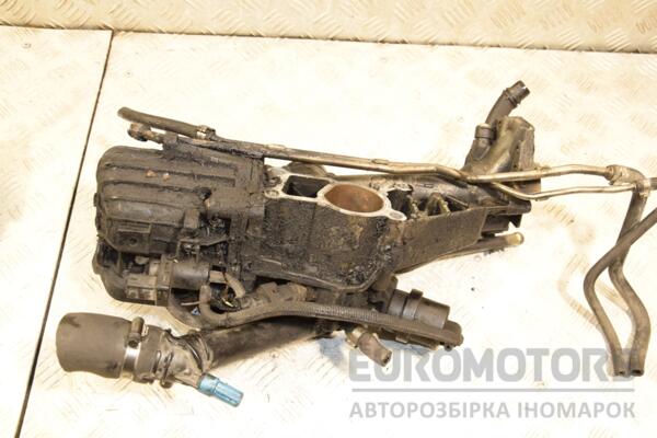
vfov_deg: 36.9
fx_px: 657
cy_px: 219
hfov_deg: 53.1
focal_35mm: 36
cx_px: 328
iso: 800
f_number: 7.1
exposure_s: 1/50
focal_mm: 24
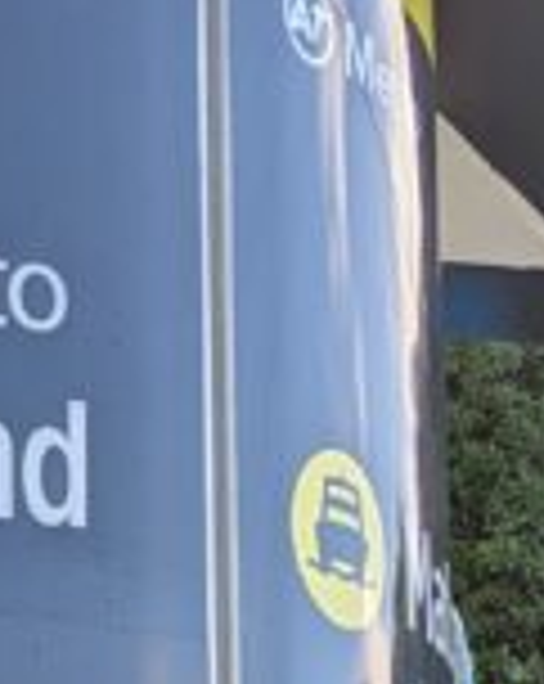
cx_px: -263
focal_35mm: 165
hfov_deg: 9.1
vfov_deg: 11.4
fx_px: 3331
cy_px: 886
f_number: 1.89
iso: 33
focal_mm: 5.43
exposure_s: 1/613
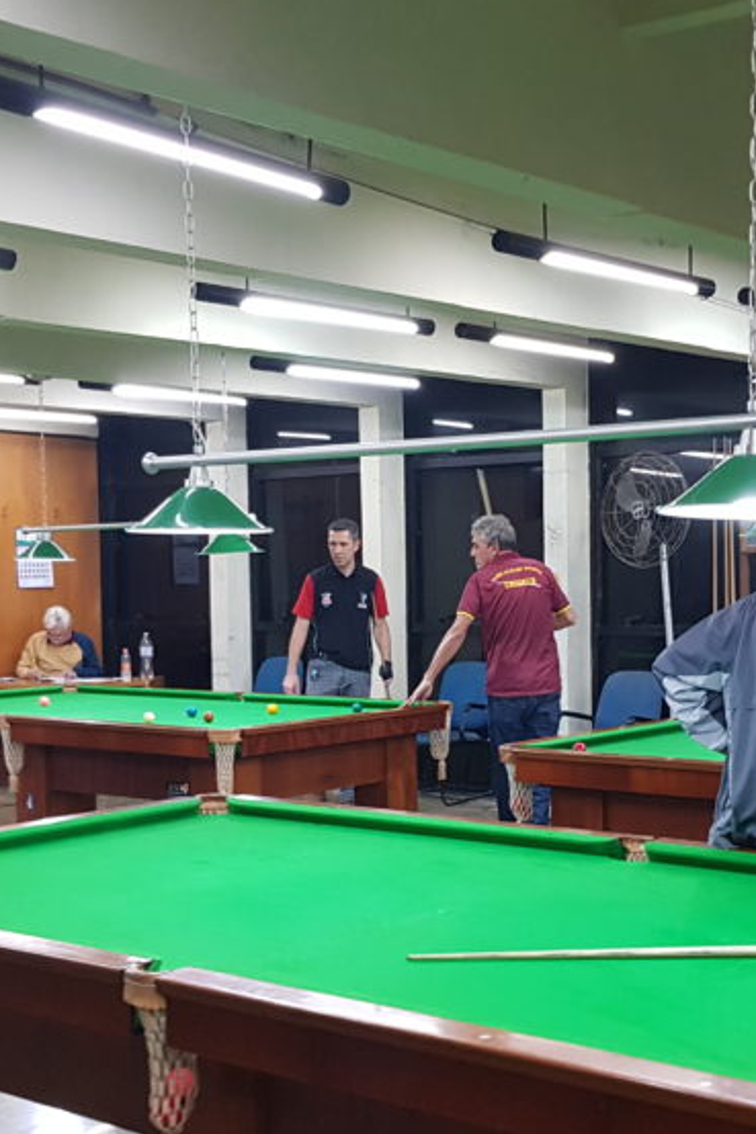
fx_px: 1576
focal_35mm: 50
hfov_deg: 26.9
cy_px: 675
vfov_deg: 39.5
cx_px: 488
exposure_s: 1/30
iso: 160
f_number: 1.7
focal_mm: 4.2
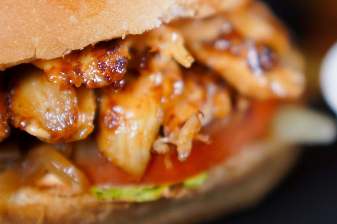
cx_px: 226
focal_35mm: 138
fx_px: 1292
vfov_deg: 9.9
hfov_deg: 14.8
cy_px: 29
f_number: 1.4
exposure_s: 1/500
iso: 100
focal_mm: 50
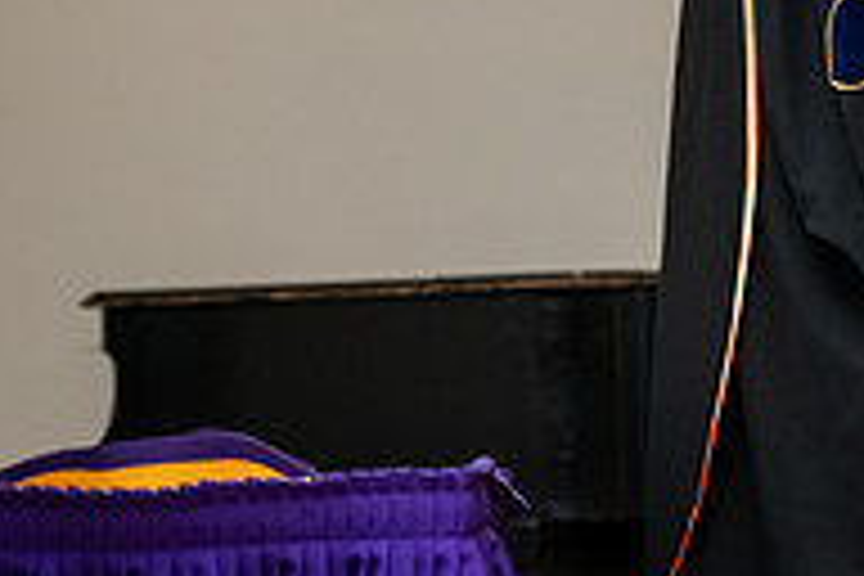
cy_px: -155
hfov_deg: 6.9
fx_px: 7103
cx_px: 1215
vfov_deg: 4.6
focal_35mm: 296
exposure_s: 1/200
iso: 2000
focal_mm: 98
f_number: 4
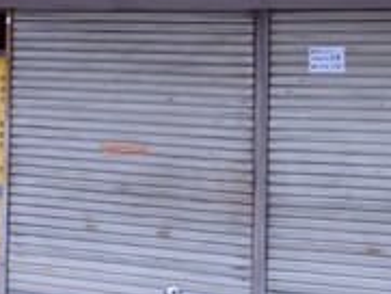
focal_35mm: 62
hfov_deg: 30.9
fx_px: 701
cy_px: 19
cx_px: 261
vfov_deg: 23.0
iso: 800
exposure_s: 1/100
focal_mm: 4.5
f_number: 2.8
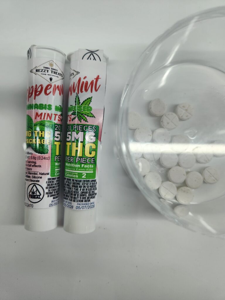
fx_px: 199
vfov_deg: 73.9
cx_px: 112
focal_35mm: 23
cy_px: 150
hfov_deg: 58.9
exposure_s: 1/180
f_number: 1.8
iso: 64
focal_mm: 5.4
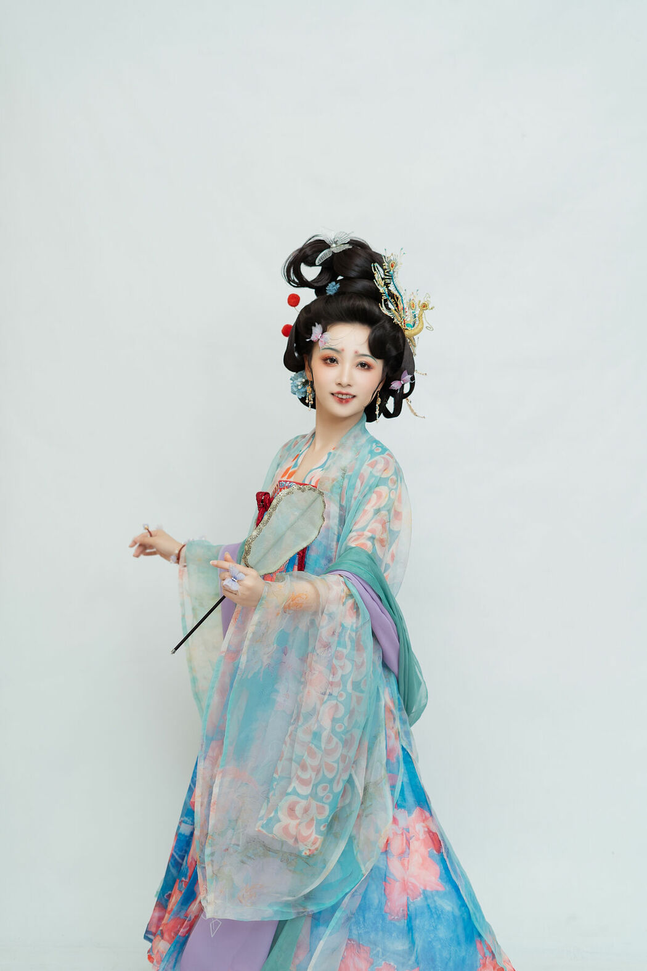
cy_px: 486
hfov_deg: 27.0
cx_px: 324
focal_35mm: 50
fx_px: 1348
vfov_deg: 39.6
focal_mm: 50
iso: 100
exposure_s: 1/125
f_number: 2.8
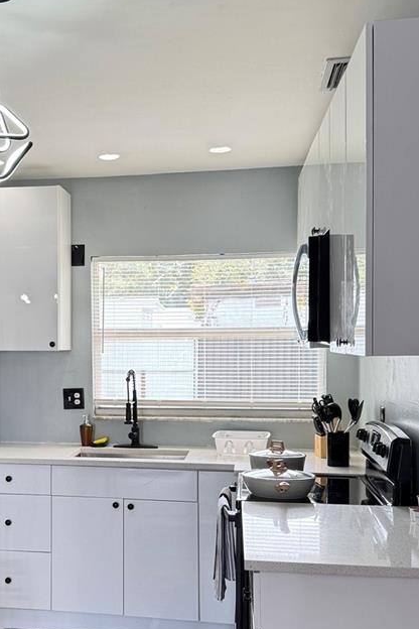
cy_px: 368
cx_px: 82
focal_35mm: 48
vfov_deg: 41.0
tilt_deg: -2.6
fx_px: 838
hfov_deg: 27.5
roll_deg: +0.6
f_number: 1.78
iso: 100
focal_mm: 6.76
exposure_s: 1/130
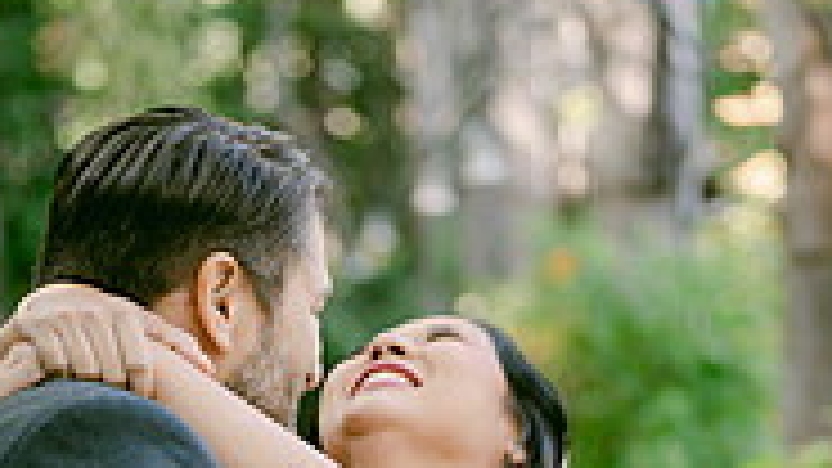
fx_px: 2801
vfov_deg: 9.3
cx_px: 304
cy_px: 729
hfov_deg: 16.9
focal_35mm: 127
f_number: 2
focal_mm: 50
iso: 125
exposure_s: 1/125
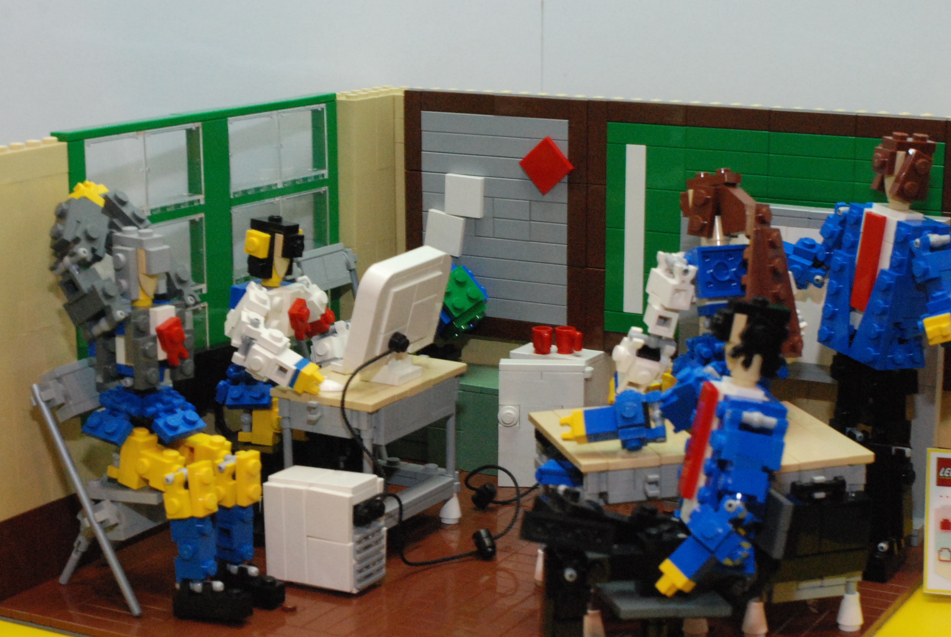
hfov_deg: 29.3
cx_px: 442
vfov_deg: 19.9
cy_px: 390
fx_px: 1816
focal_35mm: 69
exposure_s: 1/30
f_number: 11
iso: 1600
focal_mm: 35
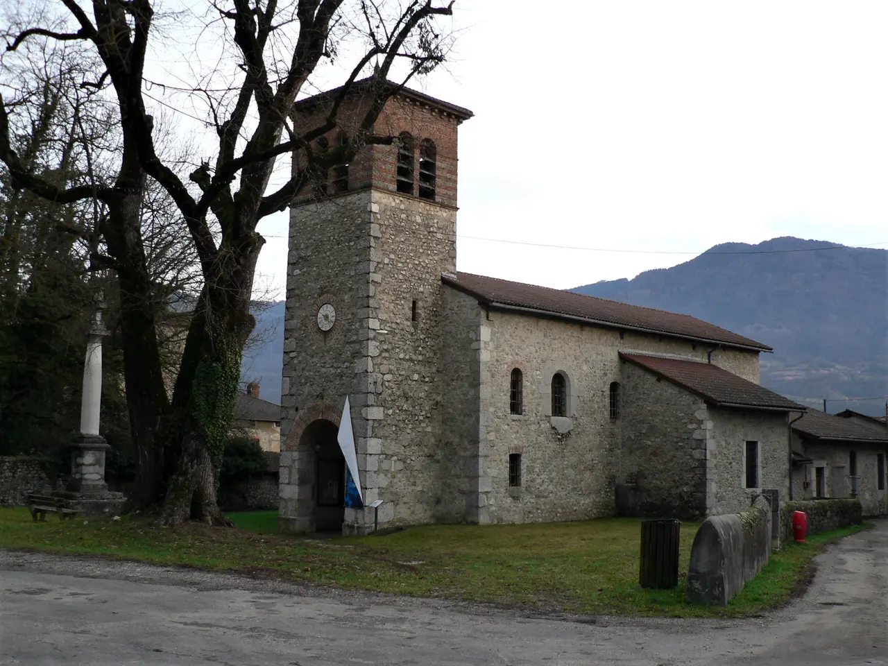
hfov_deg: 51.4
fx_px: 924
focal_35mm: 36
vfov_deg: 39.7
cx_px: 444
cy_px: 333
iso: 80
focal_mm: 6
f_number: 2.8
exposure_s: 1/60
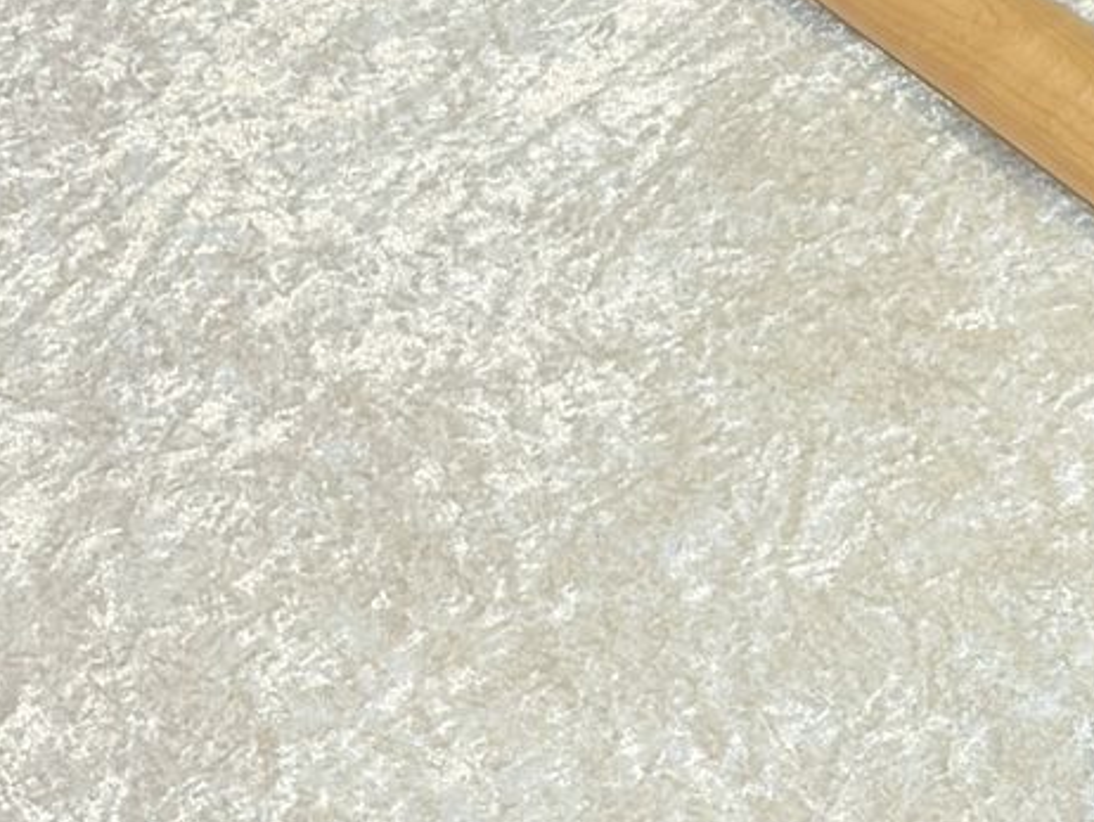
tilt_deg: -67.4
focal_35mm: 144
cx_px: 1395
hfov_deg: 13.3
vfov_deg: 10.3
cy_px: 405
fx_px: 4553
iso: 250
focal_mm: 5.96
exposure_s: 1/40
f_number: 1.6
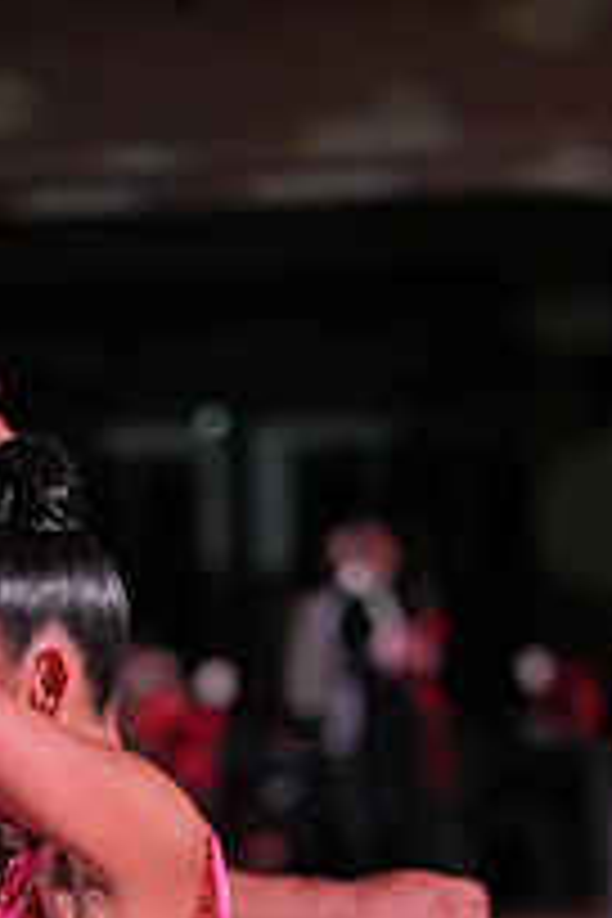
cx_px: -70
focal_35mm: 278
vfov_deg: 7.3
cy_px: 1192
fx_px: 7088
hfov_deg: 4.9
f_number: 2.8
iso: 1600
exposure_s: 1/800
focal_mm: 98
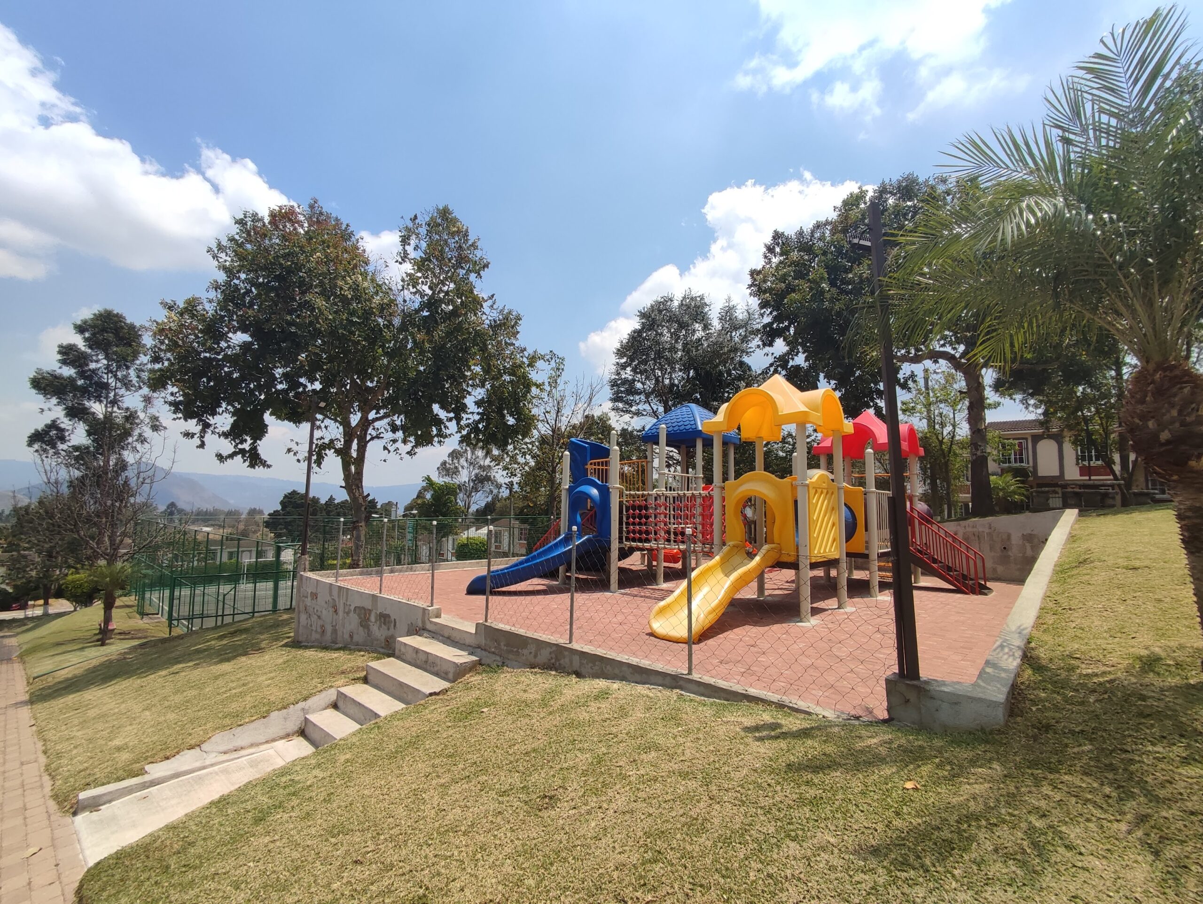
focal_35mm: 16
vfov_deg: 78.2
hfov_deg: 94.5
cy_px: 452
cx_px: 602
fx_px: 556
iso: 50
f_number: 2.2
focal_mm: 1.65
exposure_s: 1/1486
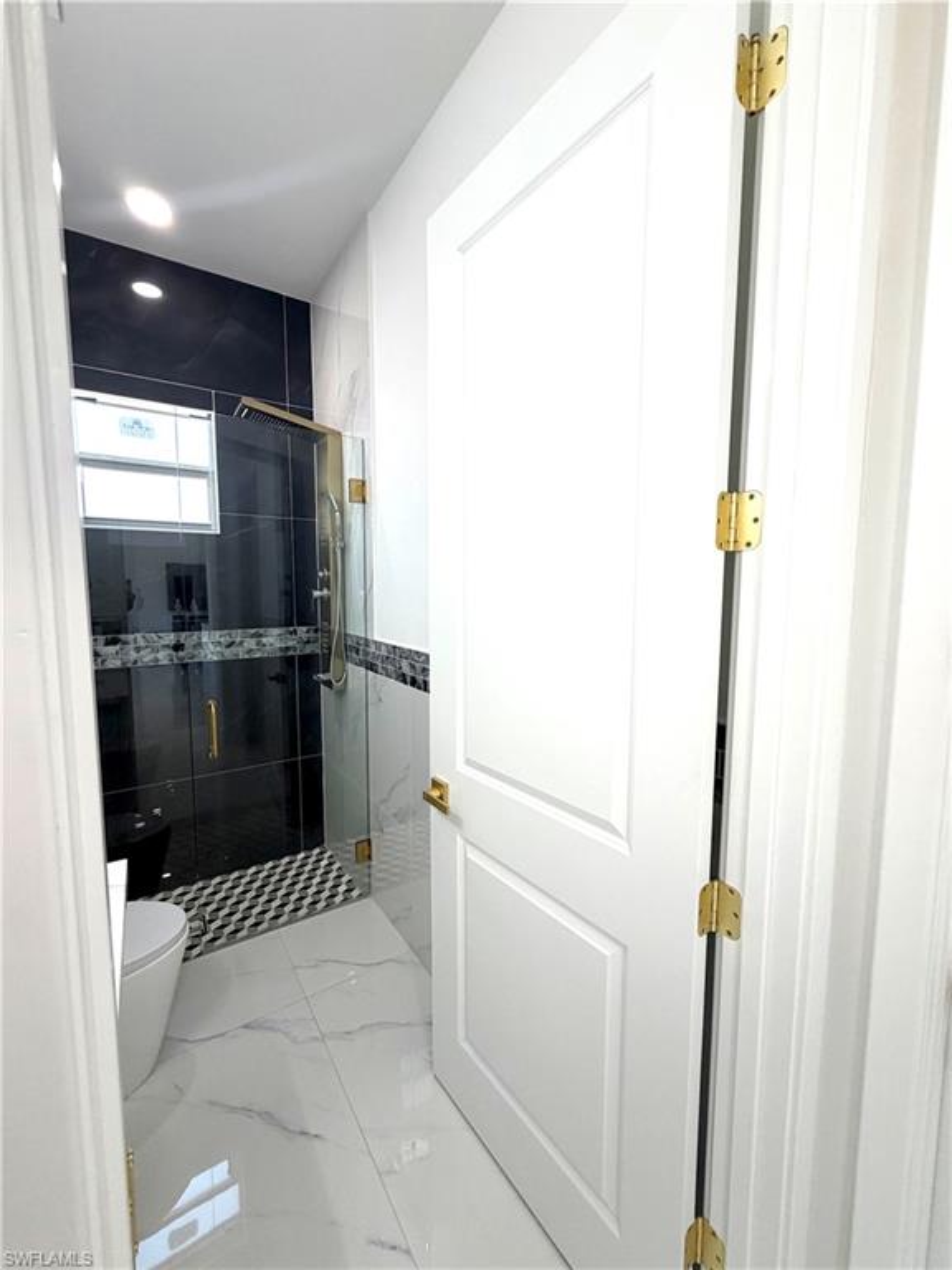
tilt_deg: -5.7
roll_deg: +0.0
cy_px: 635
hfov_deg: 85.7
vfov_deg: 102.1
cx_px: 476
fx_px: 513
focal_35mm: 14
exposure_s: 1/120
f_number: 2.2
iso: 125
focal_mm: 2.22
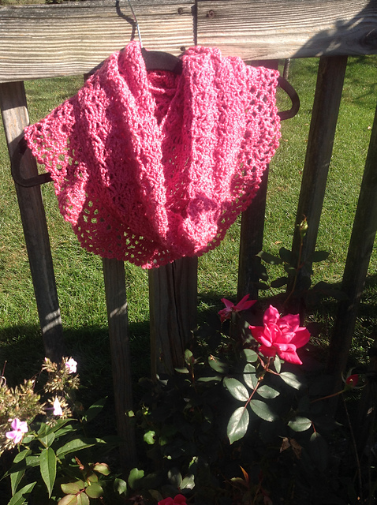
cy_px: 252
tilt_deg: -28.5
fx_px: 510
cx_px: 188
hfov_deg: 40.6
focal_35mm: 35
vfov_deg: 52.7
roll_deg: +1.6
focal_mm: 4.28
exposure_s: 1/840
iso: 50
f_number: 2.4
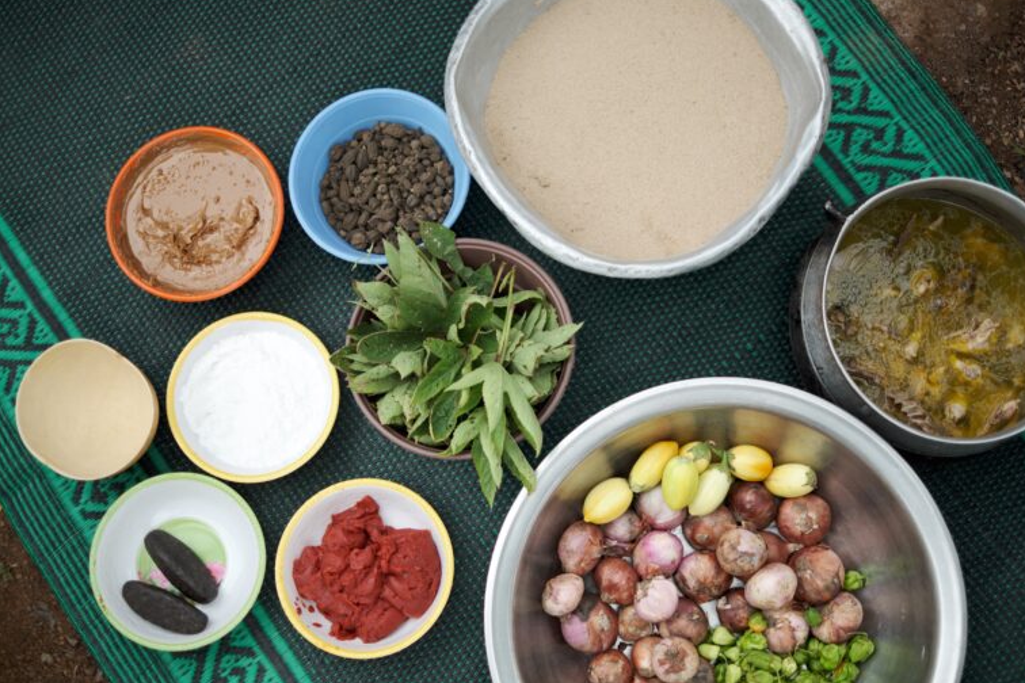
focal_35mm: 54
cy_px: 341
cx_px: 521
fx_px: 1537
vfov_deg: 25.1
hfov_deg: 36.9
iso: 200
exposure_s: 1/1300
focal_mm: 35
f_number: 1.4
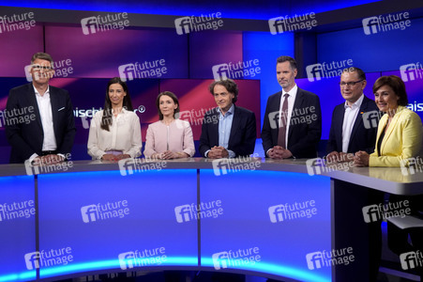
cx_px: 212
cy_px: 141
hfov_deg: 43.6
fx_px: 528
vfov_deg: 29.8
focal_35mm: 45
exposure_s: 1/500
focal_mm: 30
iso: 640
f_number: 1.6
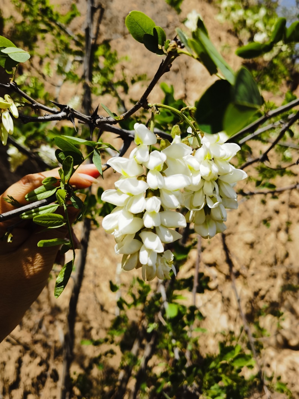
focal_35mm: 27
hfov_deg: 51.3
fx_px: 311
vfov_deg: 65.3
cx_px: 150
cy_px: 200
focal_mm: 5.54
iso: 50
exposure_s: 1/3058
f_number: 1.8
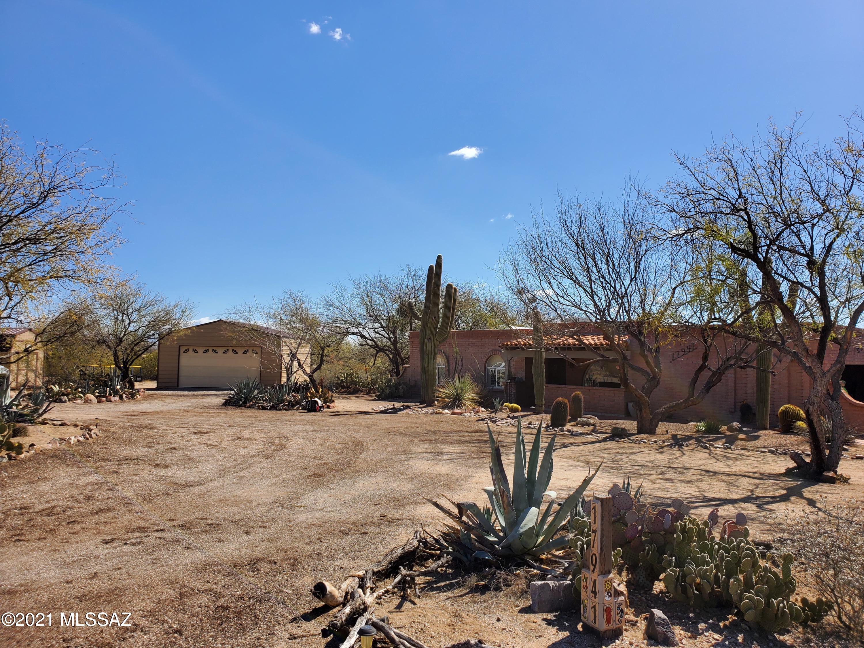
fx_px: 649
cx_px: 432
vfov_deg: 53.1
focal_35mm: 26
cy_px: 324
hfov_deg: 67.3
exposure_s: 1/2032
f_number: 2.4
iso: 50
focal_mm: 4.3
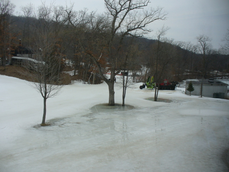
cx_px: 114
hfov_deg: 50.1
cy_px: 86
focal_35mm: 37
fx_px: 245
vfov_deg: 38.7
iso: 80
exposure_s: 1/400
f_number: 2.8
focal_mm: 6.1
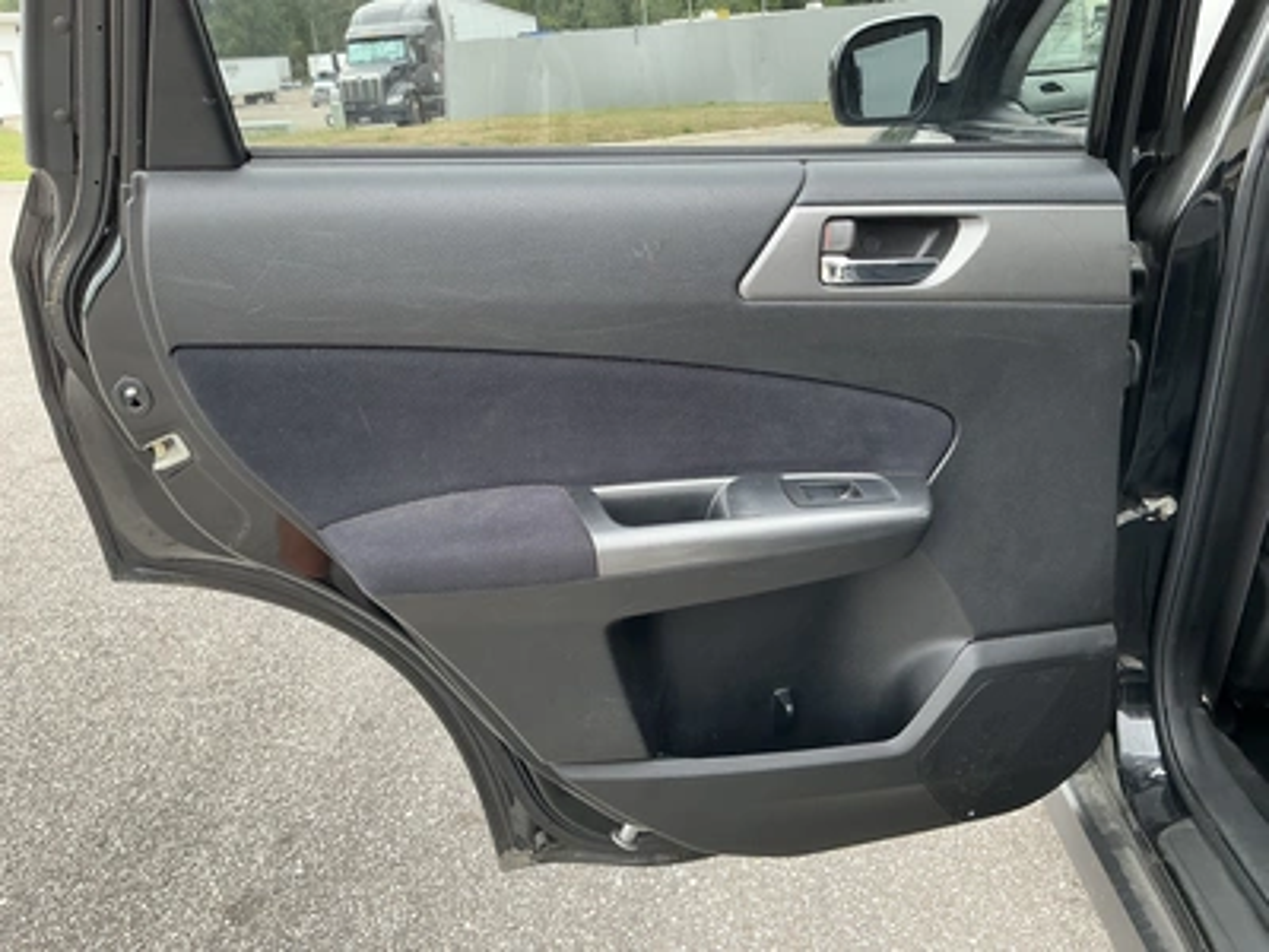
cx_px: 634
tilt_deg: -19.1
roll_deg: +3.3
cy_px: 476
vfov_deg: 49.7
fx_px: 1026
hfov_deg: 63.4
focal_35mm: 28
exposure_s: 1/122
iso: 25
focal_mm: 3
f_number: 1.8
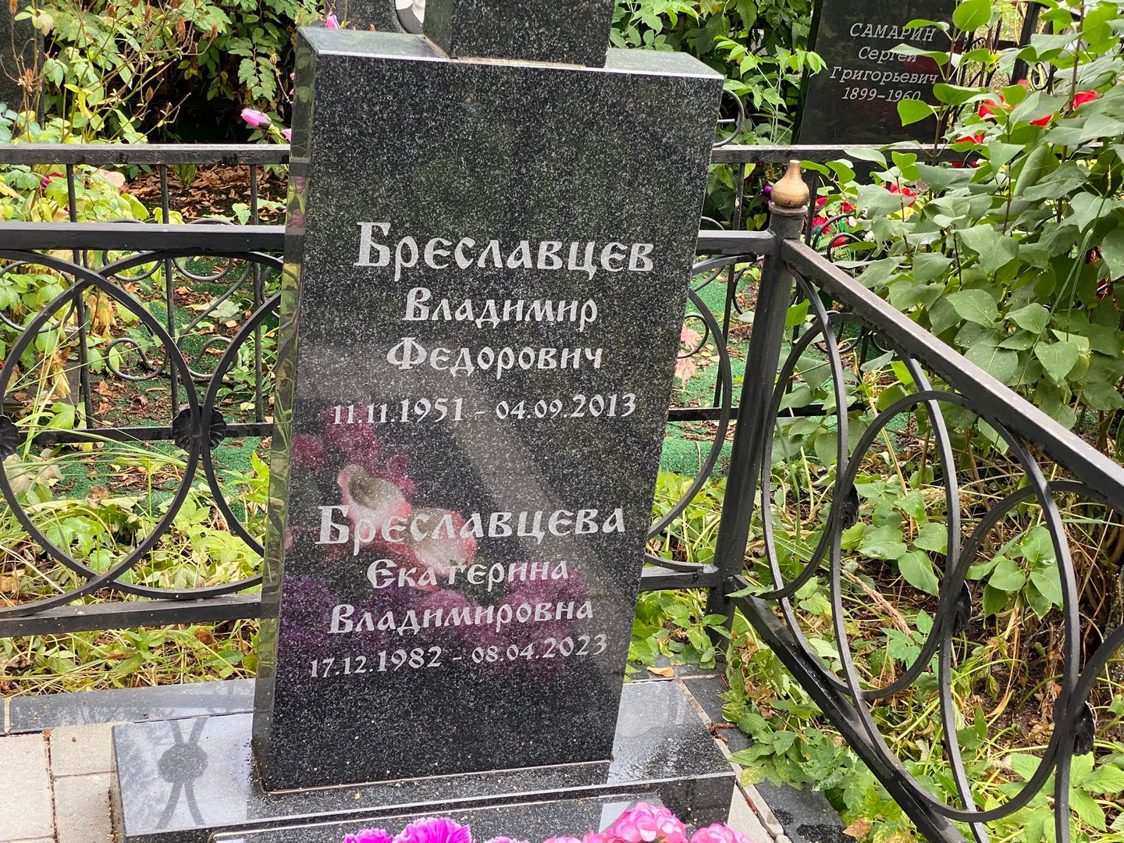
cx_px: 562
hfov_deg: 36.8
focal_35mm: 52
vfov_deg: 28.0
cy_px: 422
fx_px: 1688
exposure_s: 1/81
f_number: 2
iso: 160
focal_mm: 6
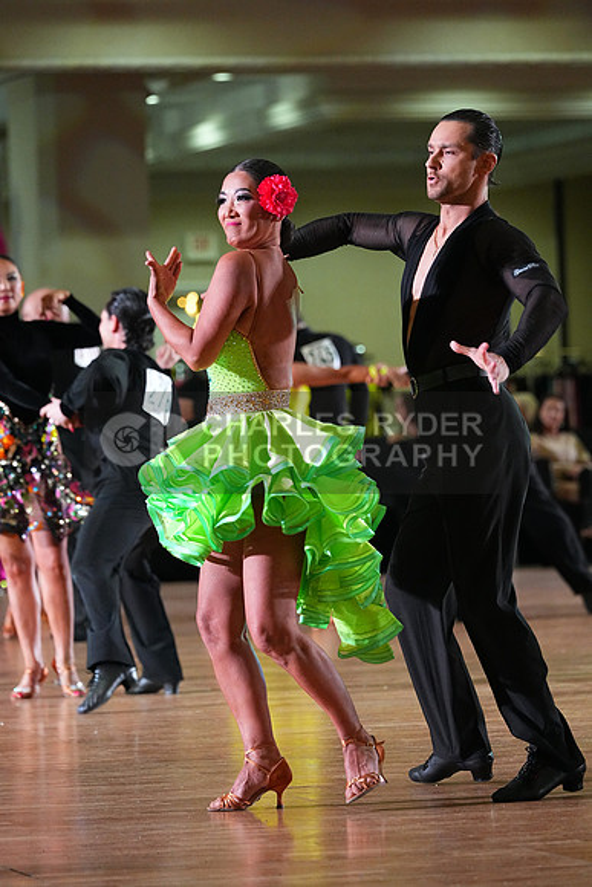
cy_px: 444
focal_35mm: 200
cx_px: 296
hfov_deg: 6.9
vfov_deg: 10.3
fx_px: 4930
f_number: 5
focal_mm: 200
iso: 8000
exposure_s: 1/400
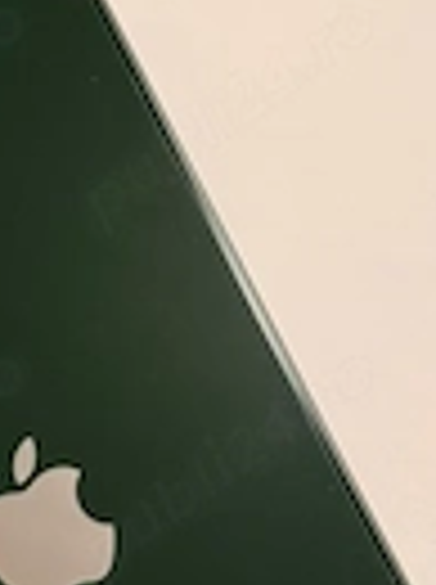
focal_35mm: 74
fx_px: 1247
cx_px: -31
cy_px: 518
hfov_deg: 19.1
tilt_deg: -68.7
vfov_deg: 25.6
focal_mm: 6.76
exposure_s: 1/50
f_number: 1.78
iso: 640
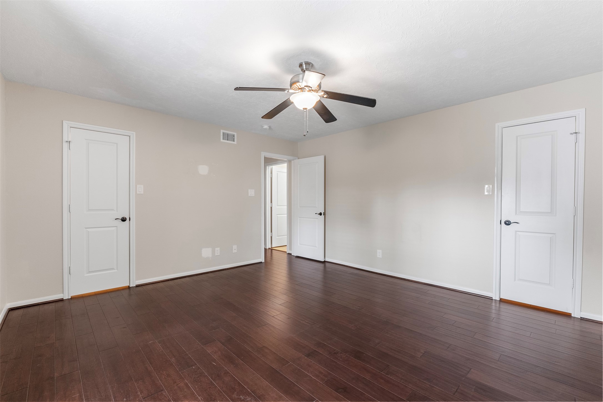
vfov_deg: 77.3
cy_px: 201
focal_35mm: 15
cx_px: 302
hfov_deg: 100.4
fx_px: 251
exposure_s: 1/2
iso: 250
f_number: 9
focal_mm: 10.6
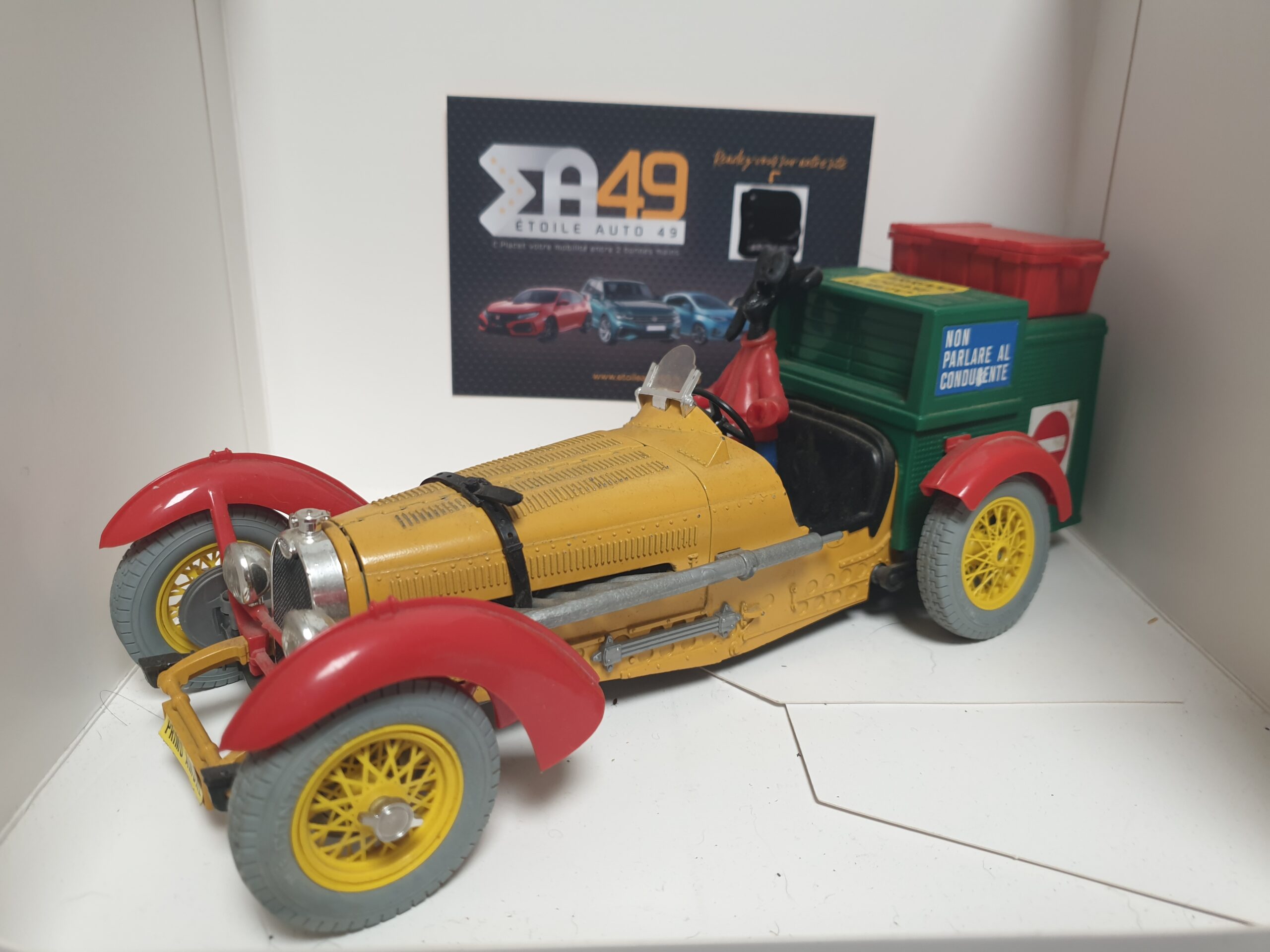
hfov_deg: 67.3
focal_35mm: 26
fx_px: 954
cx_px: 635
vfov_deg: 53.1
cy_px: 476
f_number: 1.5
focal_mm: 4.3
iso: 64
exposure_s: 1/50
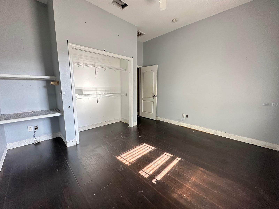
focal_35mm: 14
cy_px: 104
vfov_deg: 85.7
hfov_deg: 102.1
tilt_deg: -8.9
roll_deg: -0.6
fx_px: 113
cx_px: 140
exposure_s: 1/60
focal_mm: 2.22
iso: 640
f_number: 2.2
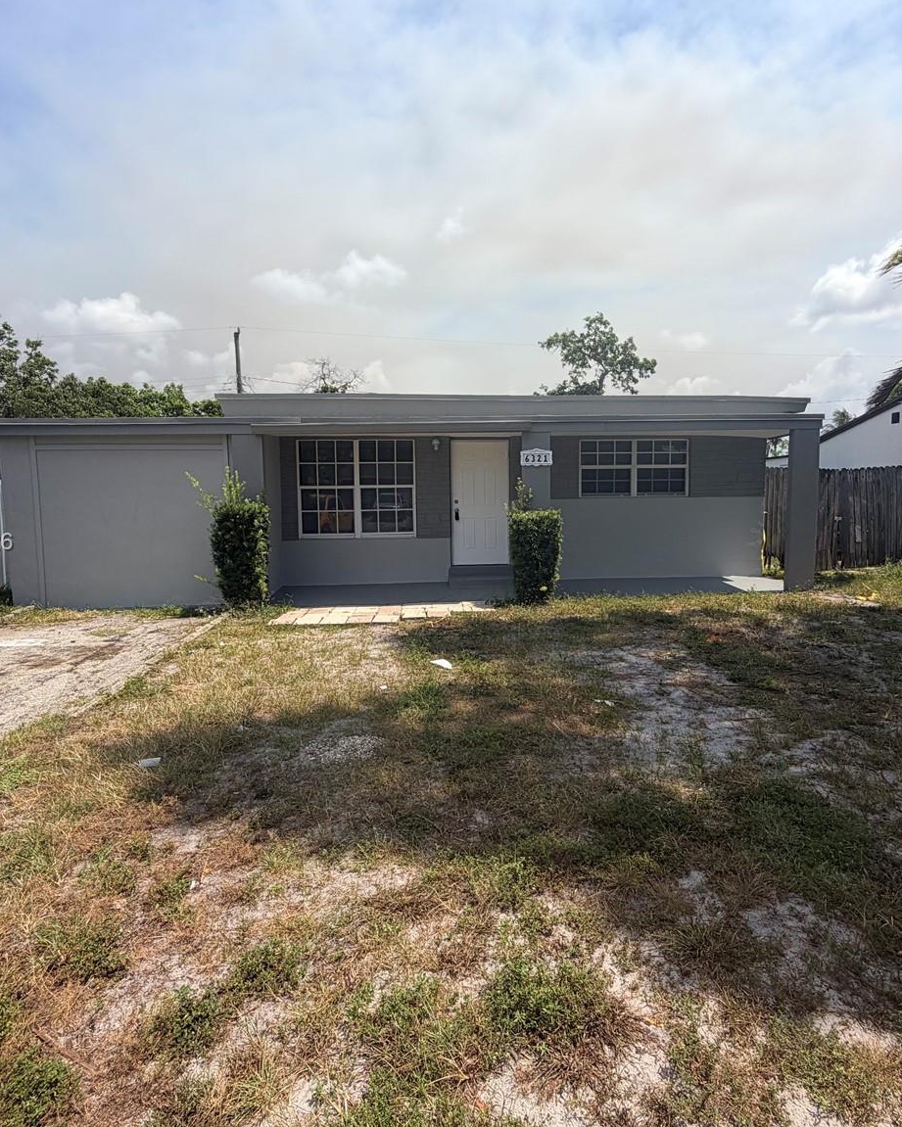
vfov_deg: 83.2
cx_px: 492
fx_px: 634
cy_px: 543
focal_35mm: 19
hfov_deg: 70.7
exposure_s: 1/1145
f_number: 2.2
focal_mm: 2.22
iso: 20
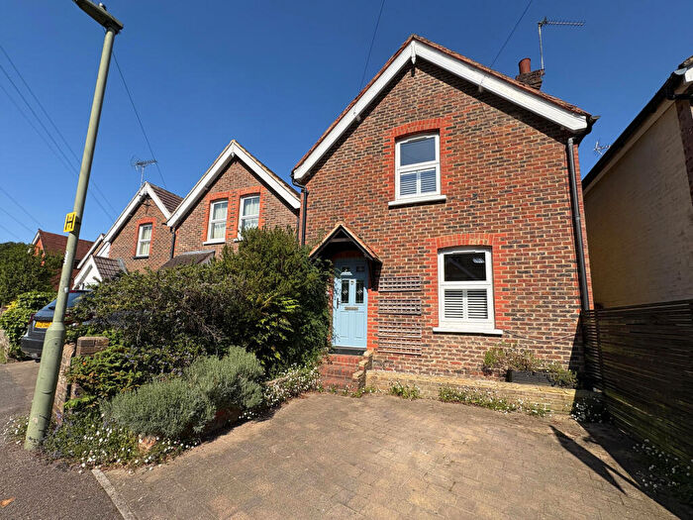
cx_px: 346
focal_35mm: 14
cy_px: 260
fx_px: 280
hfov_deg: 102.1
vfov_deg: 85.7
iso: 50
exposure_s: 1/2028
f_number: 2.2
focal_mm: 2.22
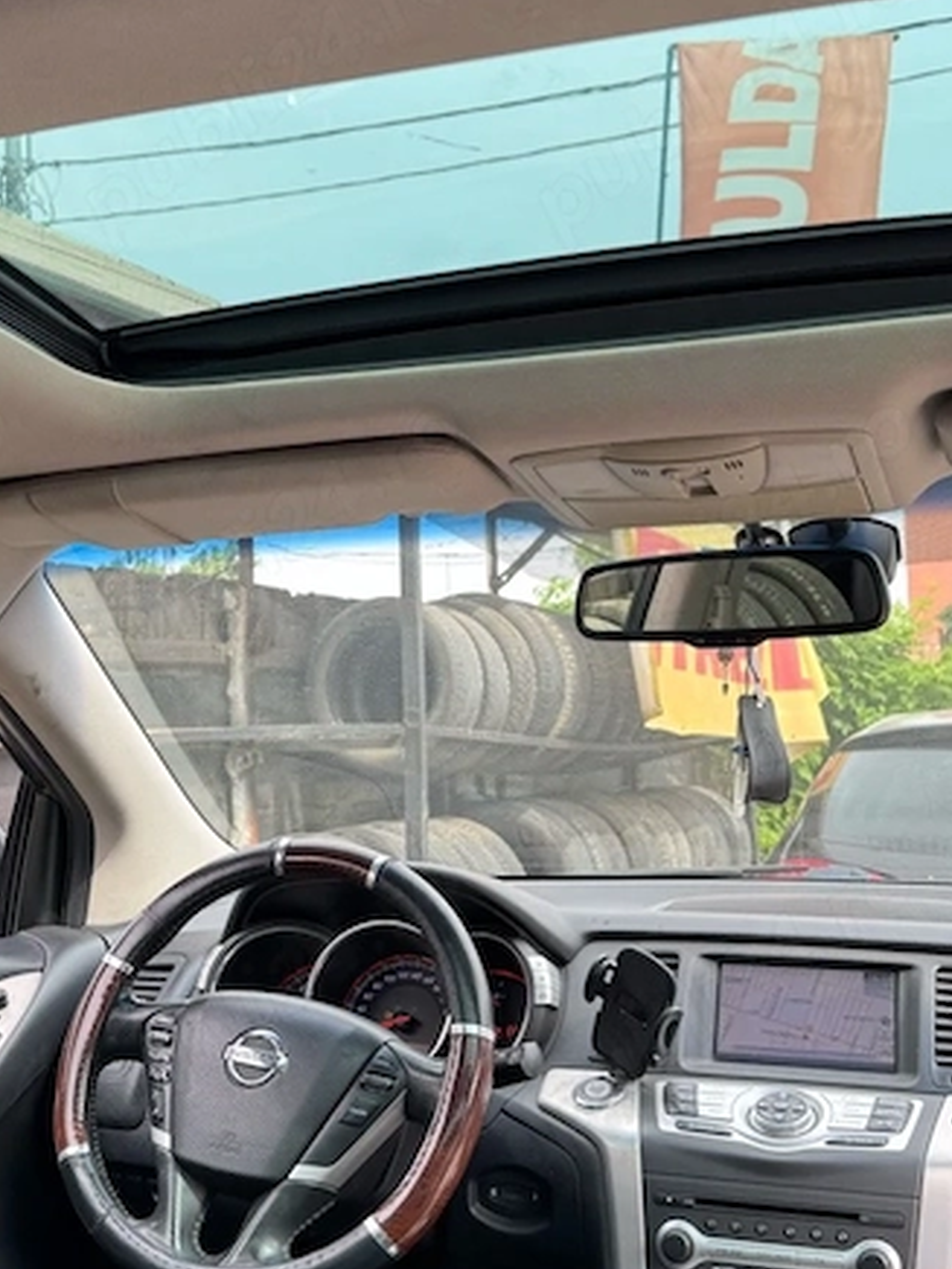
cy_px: 614
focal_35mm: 44
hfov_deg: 32.8
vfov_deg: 42.9
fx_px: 1613
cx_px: 387
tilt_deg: +4.7
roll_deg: +1.1
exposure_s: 1/180
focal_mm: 6.76
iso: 80
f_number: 1.78
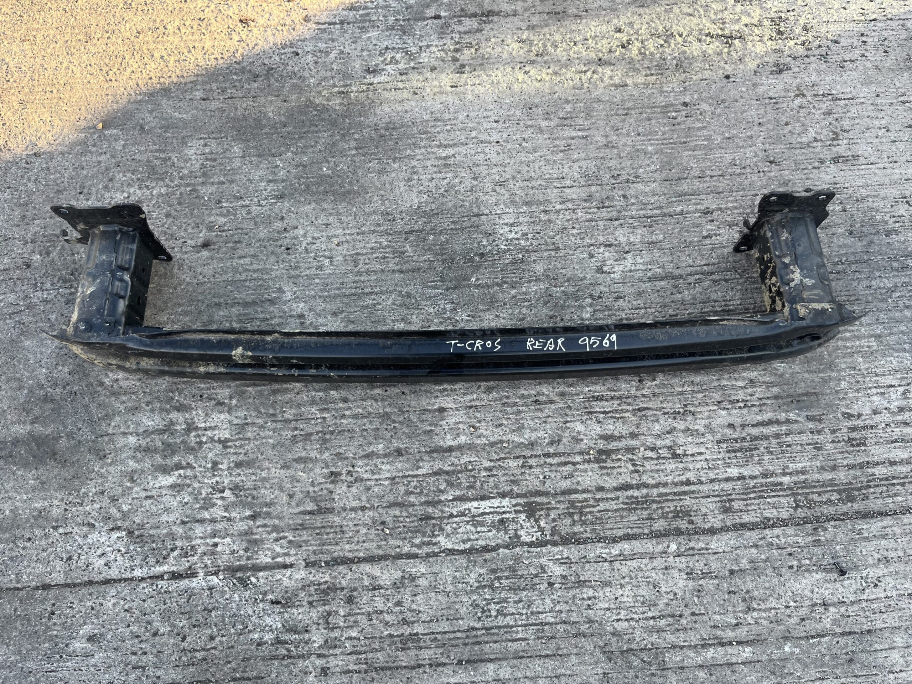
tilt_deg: -66.9
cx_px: 456
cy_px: 342
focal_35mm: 26
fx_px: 685
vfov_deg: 53.1
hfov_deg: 67.3
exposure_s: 1/188
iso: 40
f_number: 1.6
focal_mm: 5.1
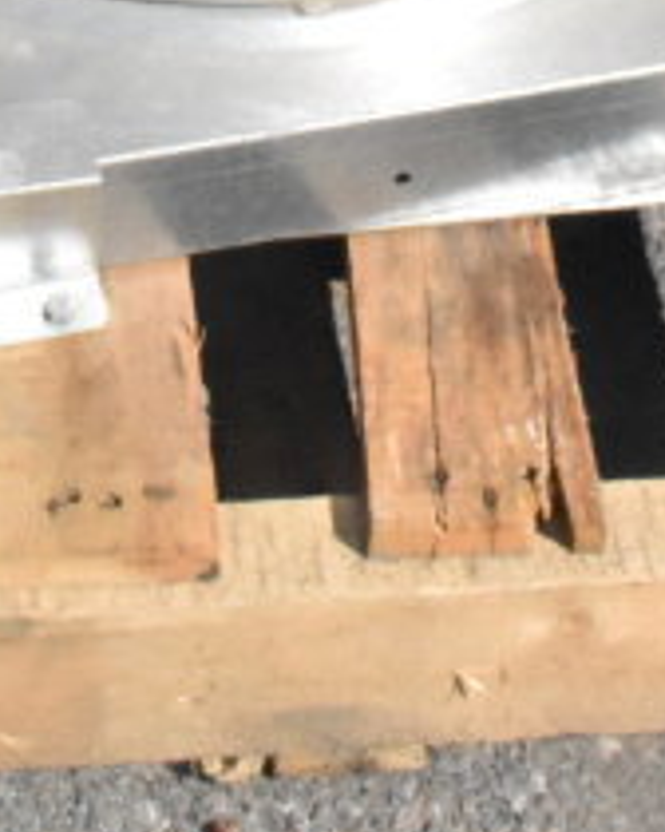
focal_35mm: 129
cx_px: 119
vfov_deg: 13.3
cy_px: -719
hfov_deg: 11.9
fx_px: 3175
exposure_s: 1/2000
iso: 6400
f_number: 22
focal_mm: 21
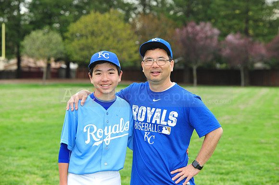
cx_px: 140
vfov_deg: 10.5
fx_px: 1007
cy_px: 92
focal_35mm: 130
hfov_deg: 15.8
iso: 400
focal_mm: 130
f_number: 7.1
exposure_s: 1/200
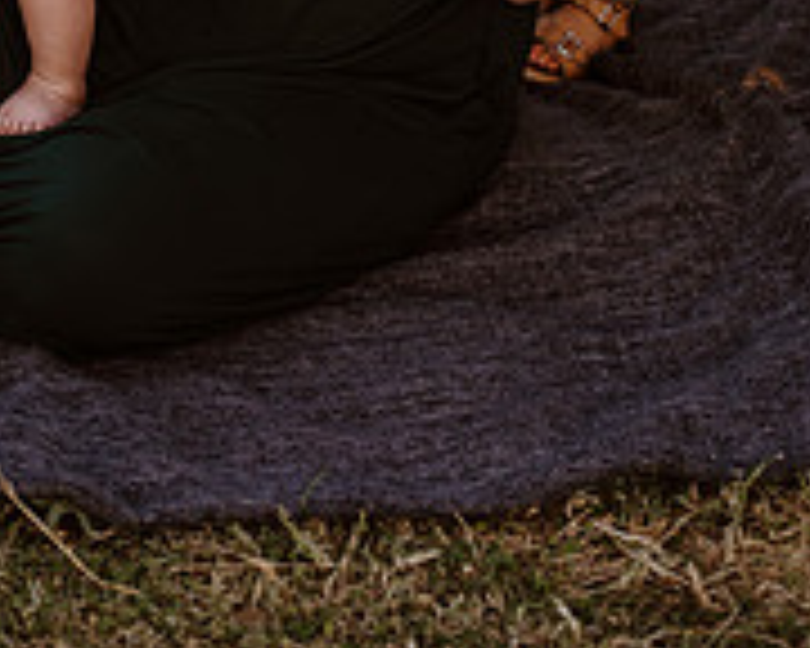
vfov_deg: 12.5
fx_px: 2805
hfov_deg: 16.4
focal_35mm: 117
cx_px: 238
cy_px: -360
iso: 200
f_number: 2.8
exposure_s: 1/320
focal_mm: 50
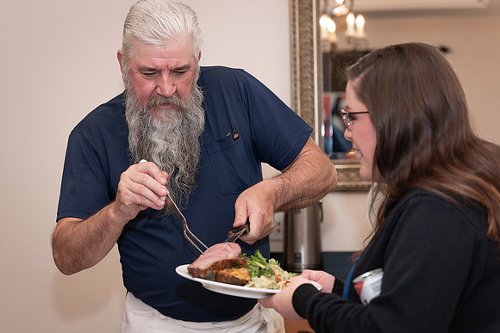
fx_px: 1230
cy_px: 211
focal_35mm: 89
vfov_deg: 15.4
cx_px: 184
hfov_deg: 22.9
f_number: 3.5
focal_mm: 70
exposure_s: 1/250
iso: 1000
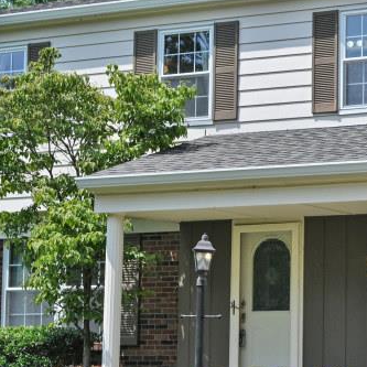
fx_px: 1379
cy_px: 211
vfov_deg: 15.1
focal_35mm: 115
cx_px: 469
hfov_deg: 14.5
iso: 100
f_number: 7.1
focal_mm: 30
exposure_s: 1/400
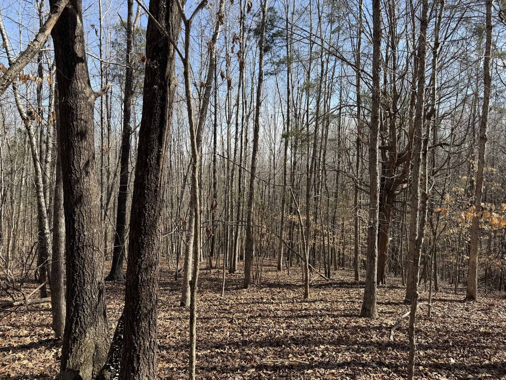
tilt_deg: +0.2
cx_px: 253
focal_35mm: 24
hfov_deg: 71.6
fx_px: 351
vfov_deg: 56.8
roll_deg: -1.4
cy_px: 190
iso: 80
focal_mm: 6.76
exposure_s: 1/1653
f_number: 1.78
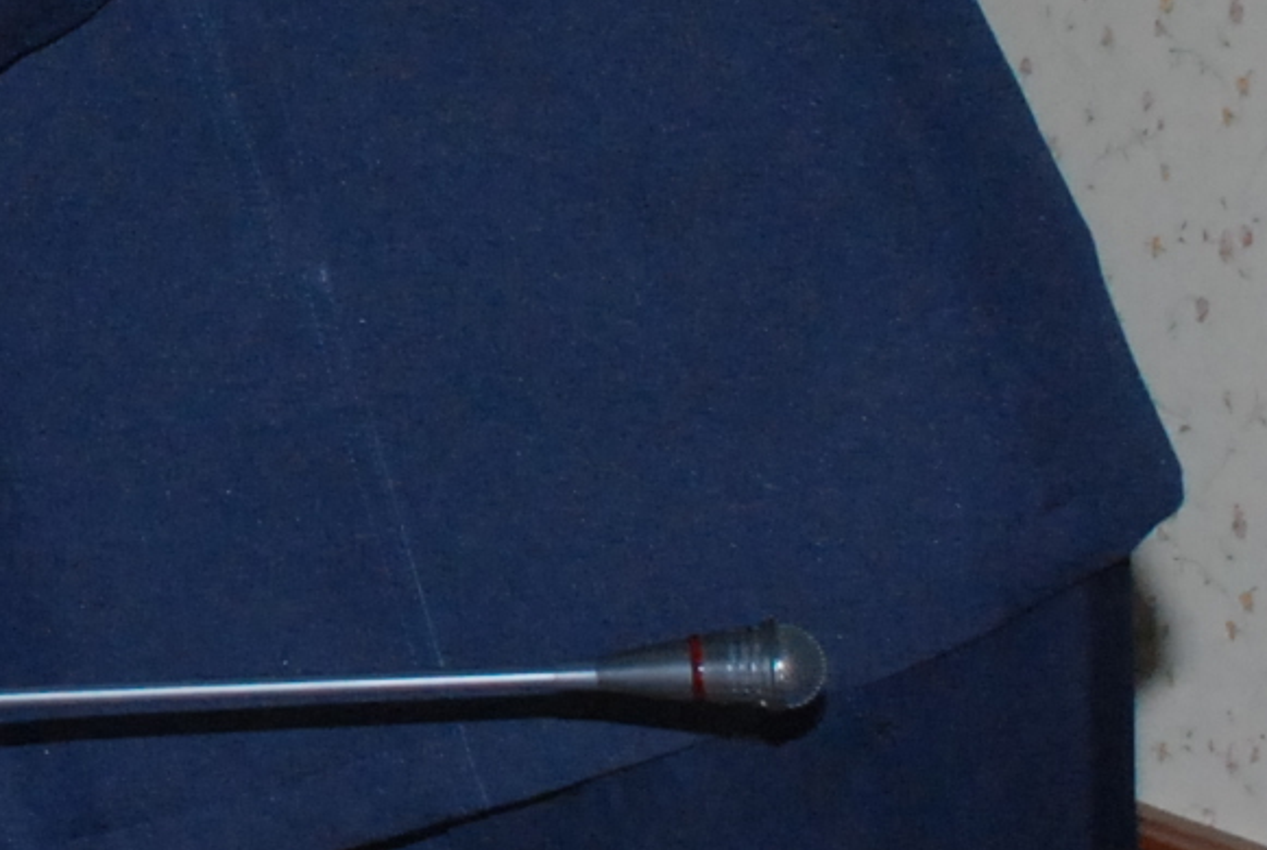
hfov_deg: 7.6
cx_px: -1160
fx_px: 9222
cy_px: -277
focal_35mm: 261
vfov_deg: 5.3
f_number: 8
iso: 1000
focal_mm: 35
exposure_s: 1/200
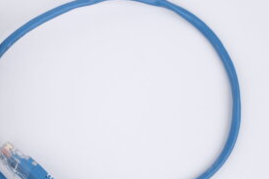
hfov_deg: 19.6
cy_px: 102
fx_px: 747
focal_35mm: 100
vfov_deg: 13.7
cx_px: -22
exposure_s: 1/125
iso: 320
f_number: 10
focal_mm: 30
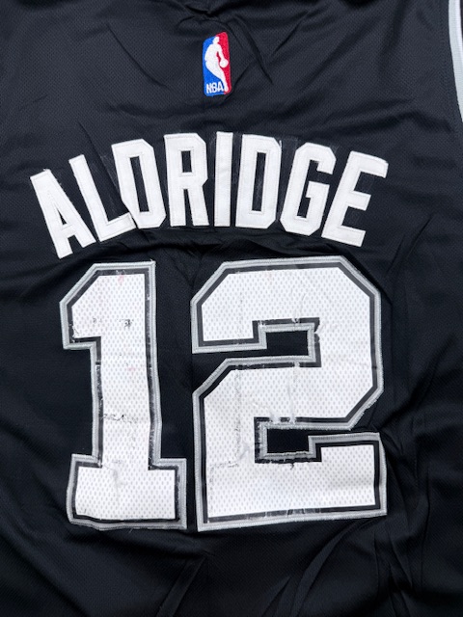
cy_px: 308
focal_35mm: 24
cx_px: 232
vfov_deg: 71.6
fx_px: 428
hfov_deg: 56.8
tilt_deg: -66.3
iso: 64
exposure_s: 1/204
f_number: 1.78
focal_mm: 6.76
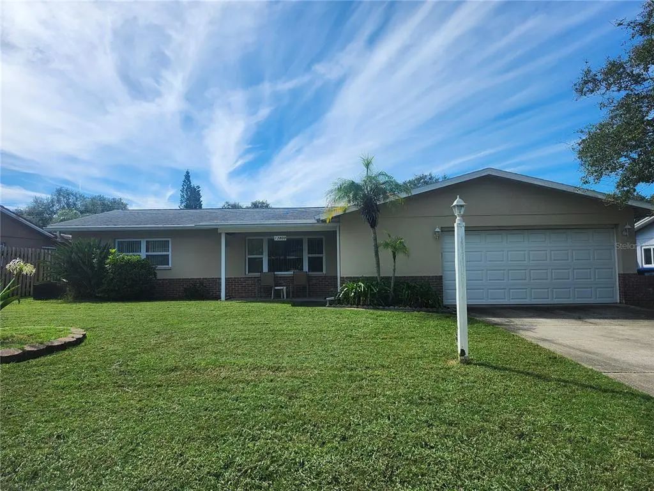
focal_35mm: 23
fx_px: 435
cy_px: 246
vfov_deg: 58.9
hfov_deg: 73.9
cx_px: 327
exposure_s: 1/1936
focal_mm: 5.54
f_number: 1.8
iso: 25
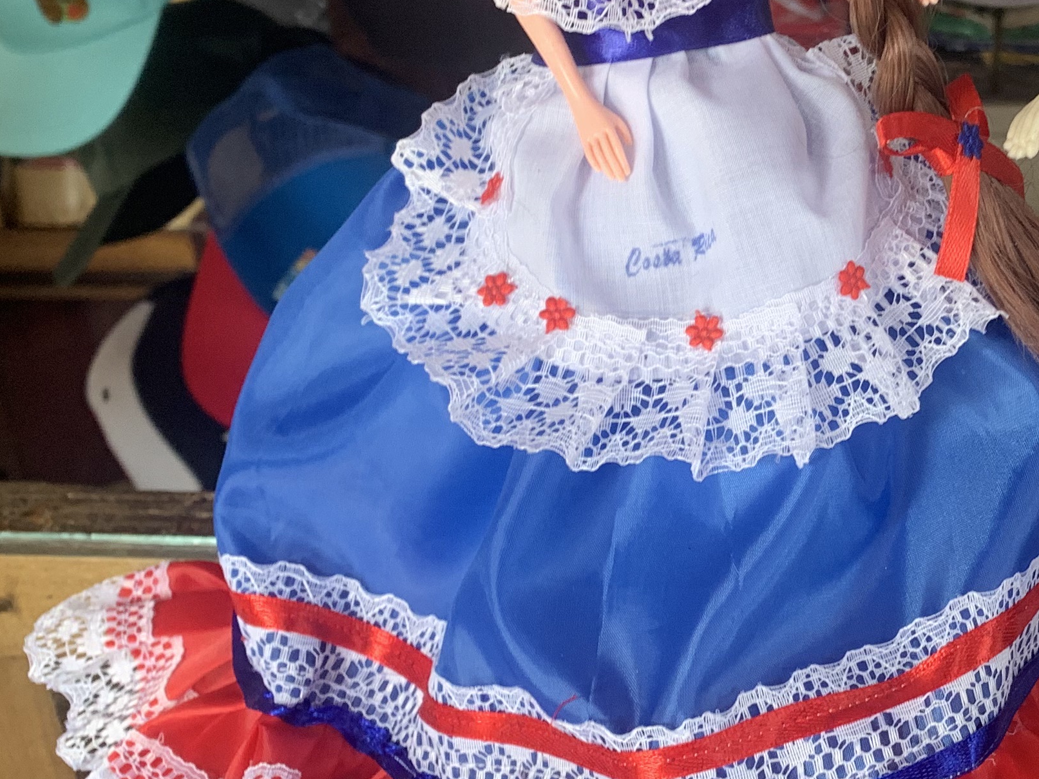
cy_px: 309
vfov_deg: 22.6
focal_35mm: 65
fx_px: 1951
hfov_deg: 28.2
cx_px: 1018
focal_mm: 4.25
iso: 50
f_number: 1.8
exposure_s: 1/60
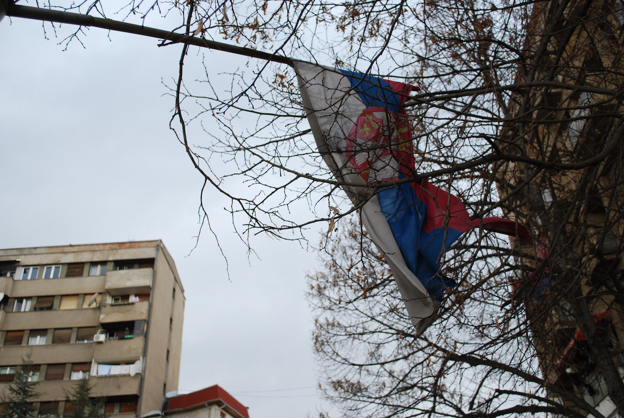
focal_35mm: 36
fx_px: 625
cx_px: 312
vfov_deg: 37.0
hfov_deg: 53.1
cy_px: 209
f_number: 5
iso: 200
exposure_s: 1/100
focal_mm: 24
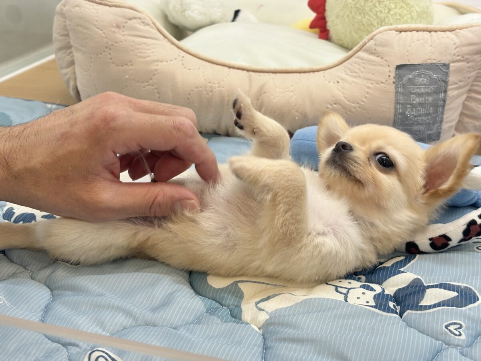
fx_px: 723
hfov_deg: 36.8
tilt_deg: -23.2
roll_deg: -1.0
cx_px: 240
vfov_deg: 28.0
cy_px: 180
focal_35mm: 52
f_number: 1.6
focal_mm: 5.96
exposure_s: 1/50
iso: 25
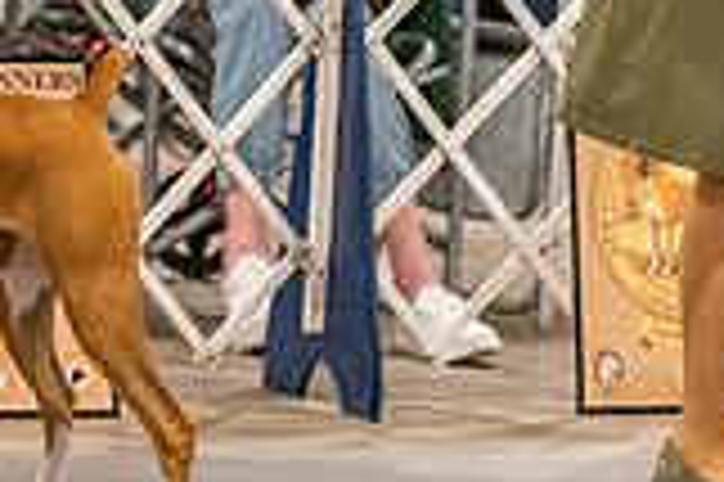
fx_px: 9844
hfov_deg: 4.2
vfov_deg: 2.8
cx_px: -171
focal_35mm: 490
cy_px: -74
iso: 6400
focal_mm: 136
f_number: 3.5
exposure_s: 1/250
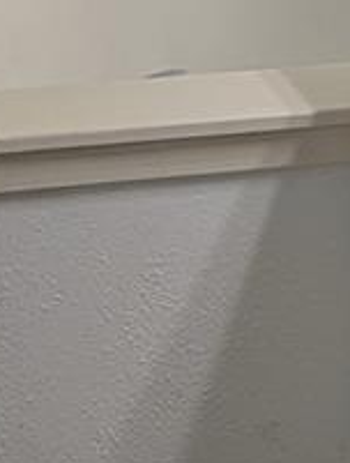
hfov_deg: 8.1
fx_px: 2454
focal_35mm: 183
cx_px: 416
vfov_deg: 10.1
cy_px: -410
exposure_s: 1/275
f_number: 1.85
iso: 47
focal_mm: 6.81
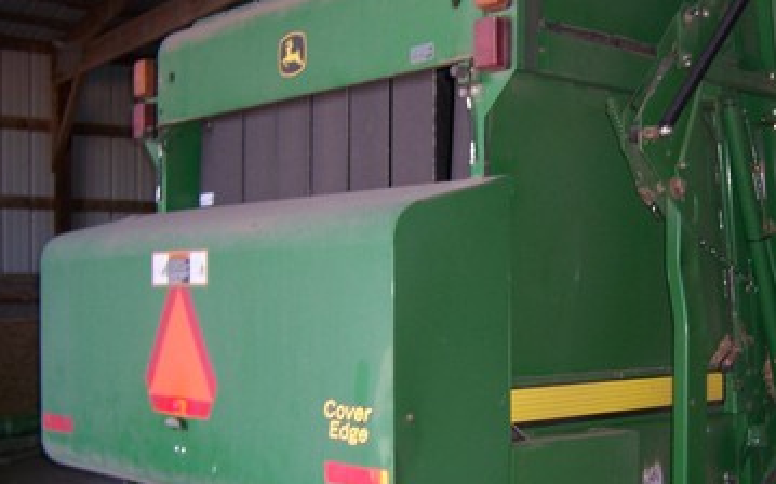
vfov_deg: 24.3
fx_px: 1120
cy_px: 320
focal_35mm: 53
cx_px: 519
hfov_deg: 37.8
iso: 80
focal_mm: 5.5
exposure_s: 1/60
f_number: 2.8
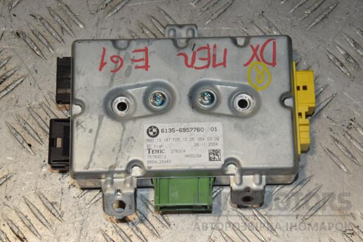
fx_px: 938
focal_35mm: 93
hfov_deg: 21.9
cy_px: 121
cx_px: 182
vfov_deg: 14.7
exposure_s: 1/200
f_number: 10
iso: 800
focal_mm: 62
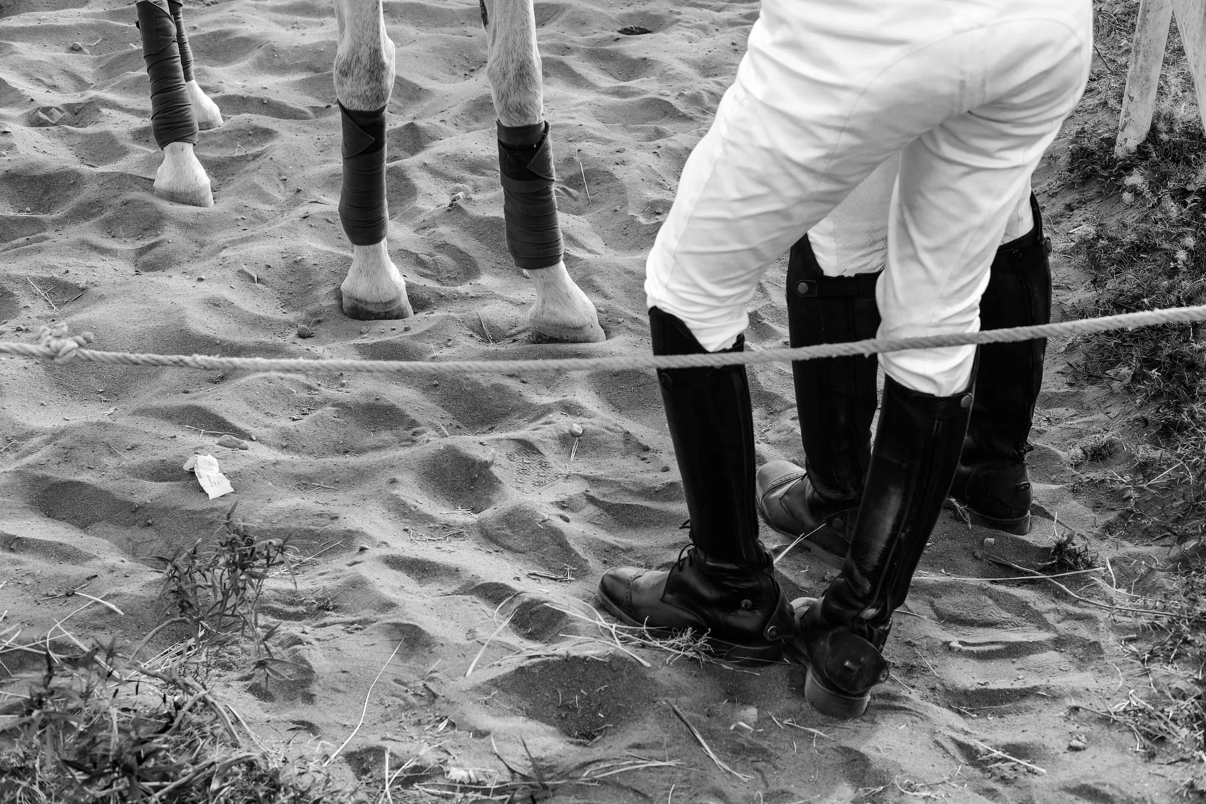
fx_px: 1775
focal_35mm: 53
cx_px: 603
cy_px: 402
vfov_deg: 25.5
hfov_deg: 37.5
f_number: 5.6
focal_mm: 35
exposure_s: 1/200
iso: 200
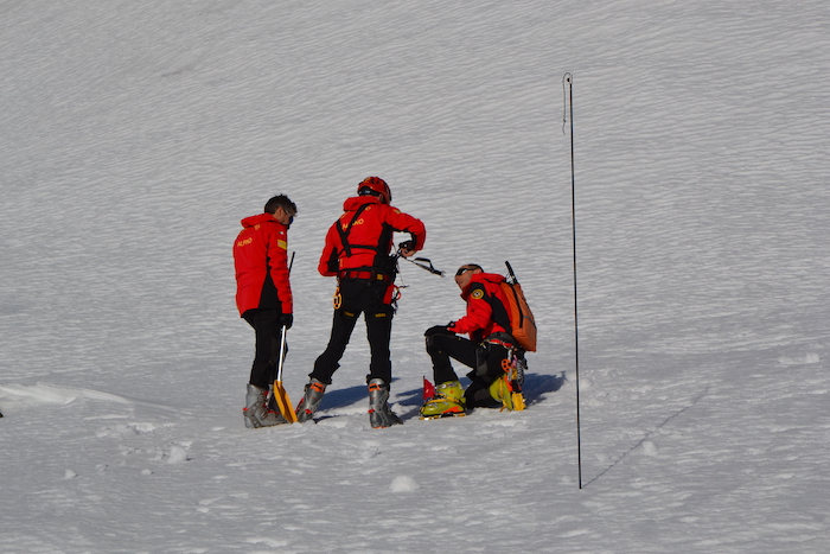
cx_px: 415
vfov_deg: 9.9
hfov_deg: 14.9
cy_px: 277
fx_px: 3182
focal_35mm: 138
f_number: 11
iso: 100
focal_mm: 92
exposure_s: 1/500
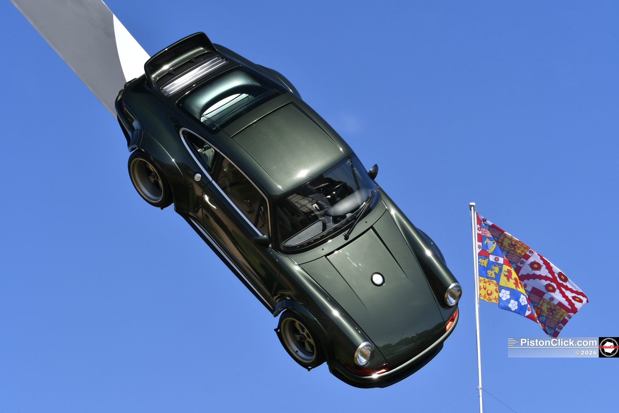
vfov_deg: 8.3
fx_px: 2837
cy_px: 206
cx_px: 310
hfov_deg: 12.5
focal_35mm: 165
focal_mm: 110
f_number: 16
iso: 125
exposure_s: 1/60
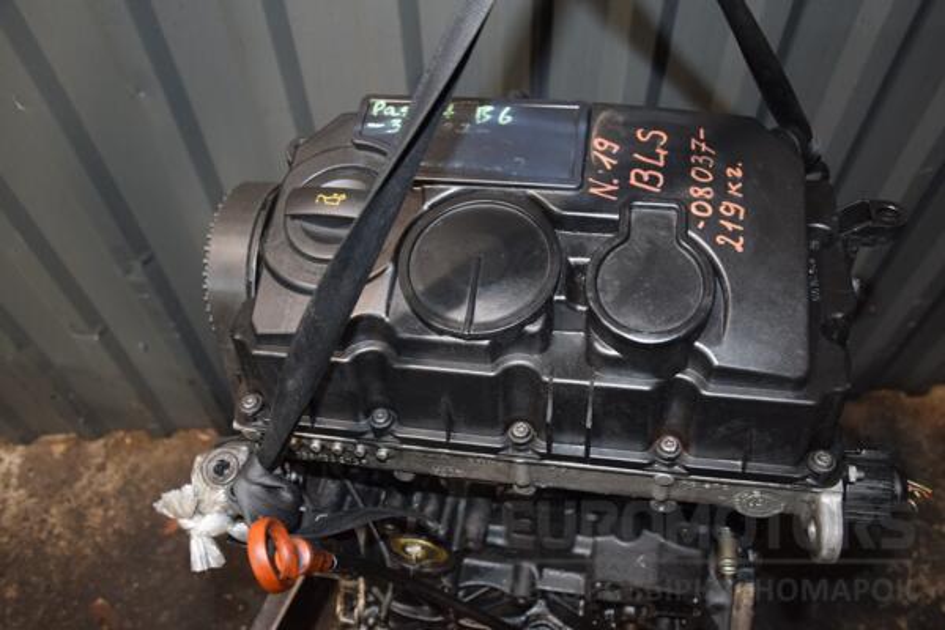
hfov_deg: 59.5
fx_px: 827
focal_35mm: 32
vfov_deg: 41.7
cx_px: 472
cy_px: 315
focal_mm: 21
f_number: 5
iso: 800
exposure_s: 1/60
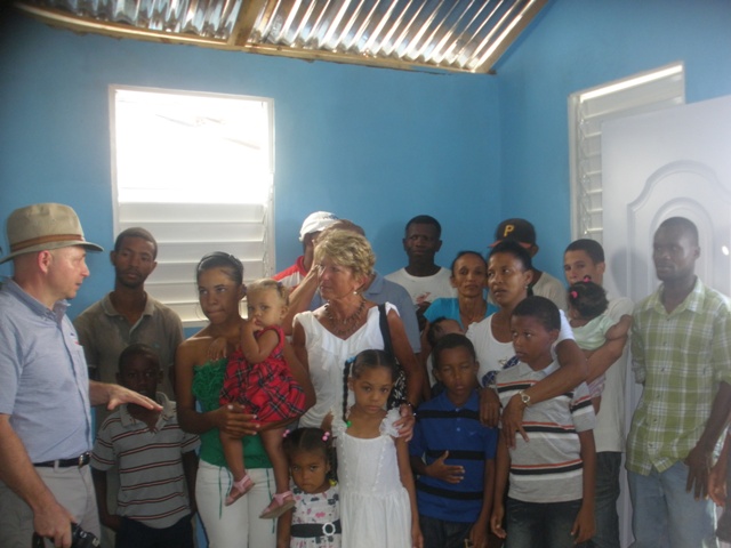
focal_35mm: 36
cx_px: 366
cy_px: 274
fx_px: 760
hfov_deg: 51.4
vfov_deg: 39.7
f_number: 3.5
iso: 160
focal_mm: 6.3
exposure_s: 1/30
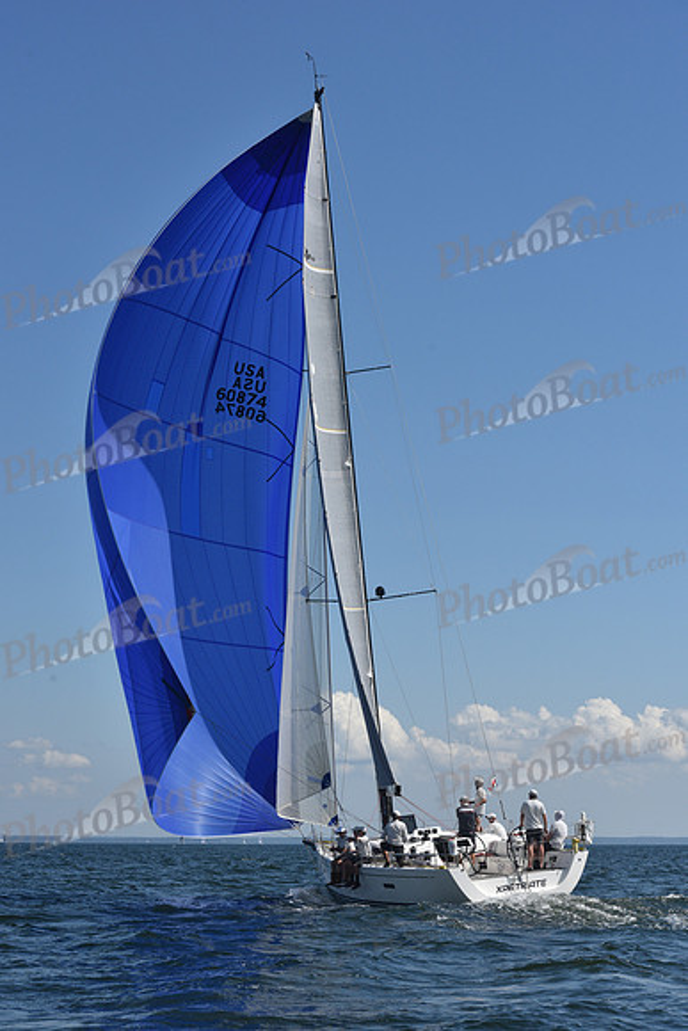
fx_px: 2005
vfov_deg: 28.8
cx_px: 344
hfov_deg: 19.5
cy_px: 516
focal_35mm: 70
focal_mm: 70
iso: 320
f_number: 10
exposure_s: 1/1250
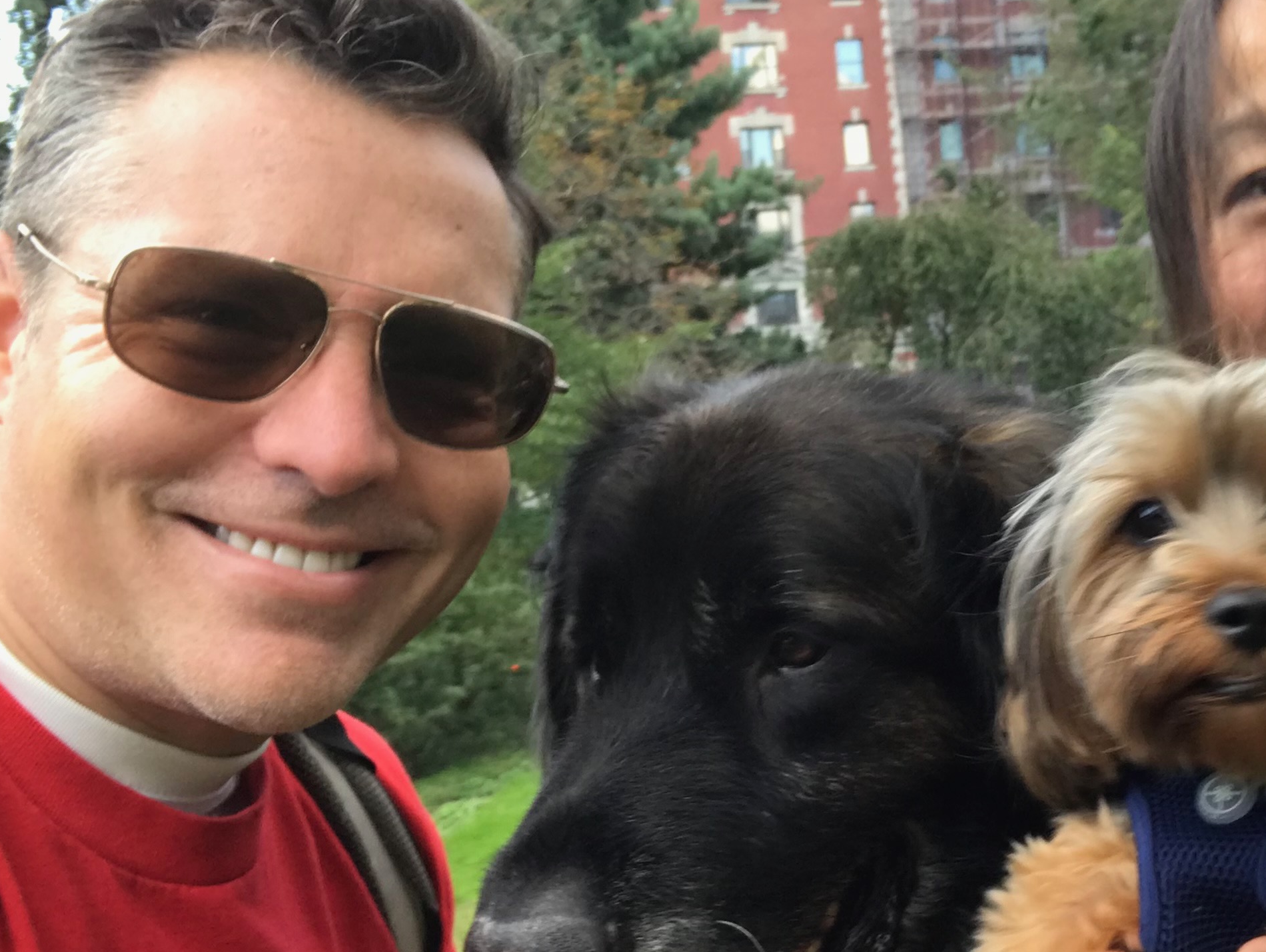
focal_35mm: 52
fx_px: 1903
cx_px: 832
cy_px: 575
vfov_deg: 28.0
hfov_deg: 36.5
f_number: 2.2
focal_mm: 2.87
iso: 25
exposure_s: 1/60
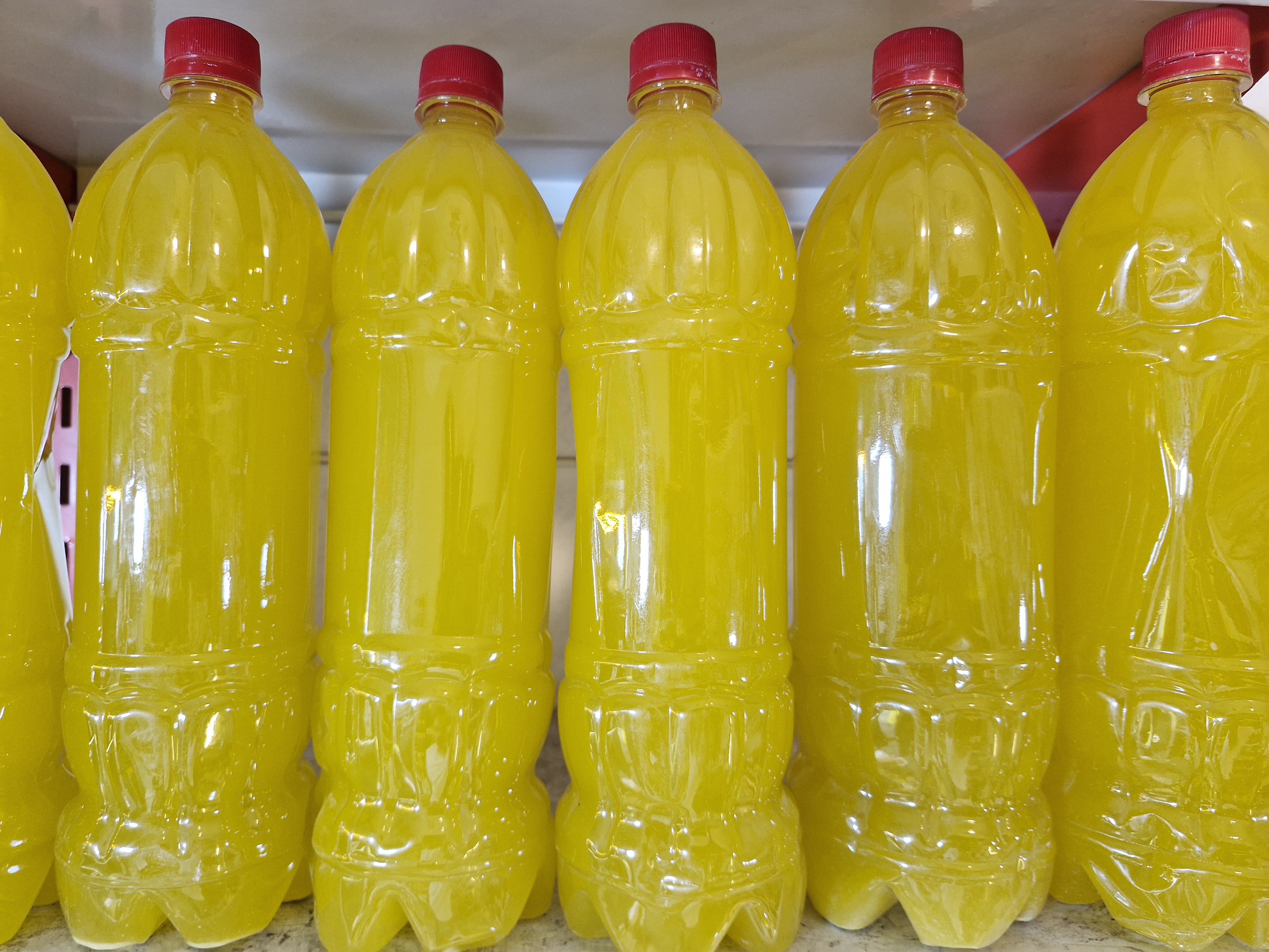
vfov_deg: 58.9
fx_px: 843
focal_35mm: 23
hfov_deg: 73.9
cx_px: 634
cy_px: 476
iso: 50
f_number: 1.8
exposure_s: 1/100
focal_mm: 5.54
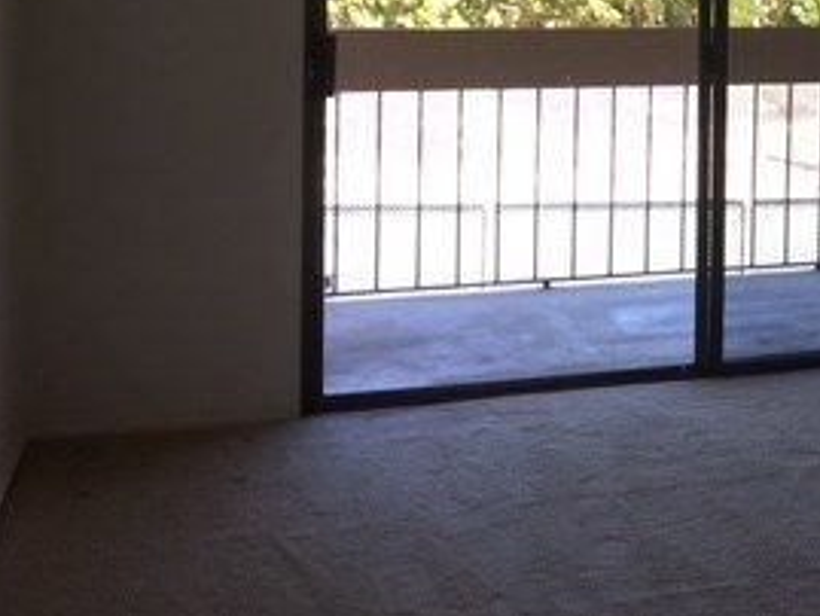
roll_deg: -1.1
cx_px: 896
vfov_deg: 20.6
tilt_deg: -1.6
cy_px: 3
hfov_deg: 26.1
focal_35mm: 69
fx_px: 1635
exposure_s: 1/60
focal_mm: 4.15
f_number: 2.2
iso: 25
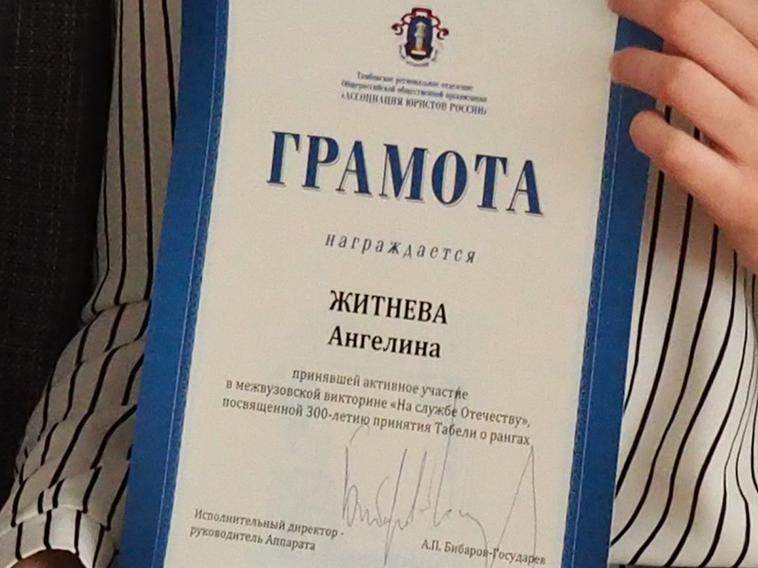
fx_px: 14493
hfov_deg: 3.0
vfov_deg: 2.2
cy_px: -232
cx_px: -100
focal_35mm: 662
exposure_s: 1/50
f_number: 5.5
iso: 1600
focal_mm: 80
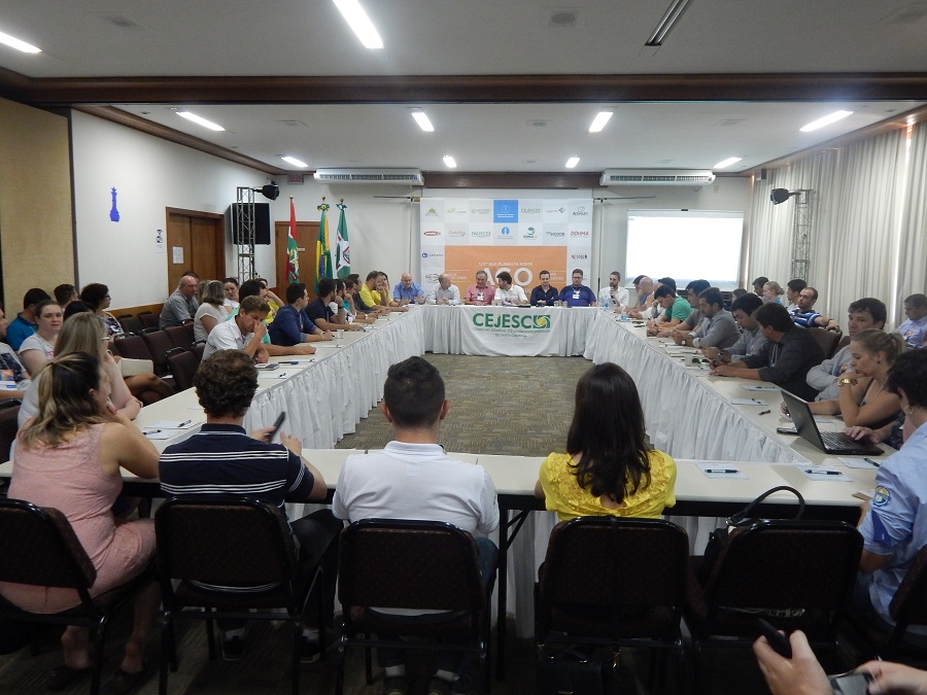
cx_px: 464
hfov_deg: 63.4
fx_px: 750
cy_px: 348
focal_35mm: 28
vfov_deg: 49.7
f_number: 3.2
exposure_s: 1/30
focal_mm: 5.1
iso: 360
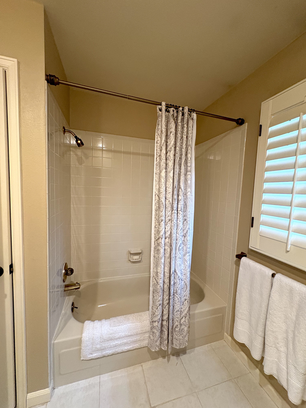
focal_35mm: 14
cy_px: 204
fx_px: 165
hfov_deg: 85.7
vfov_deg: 102.1
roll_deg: -2.0
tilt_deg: -3.6
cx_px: 153
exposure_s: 1/60
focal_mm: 2.22
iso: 400
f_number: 2.2
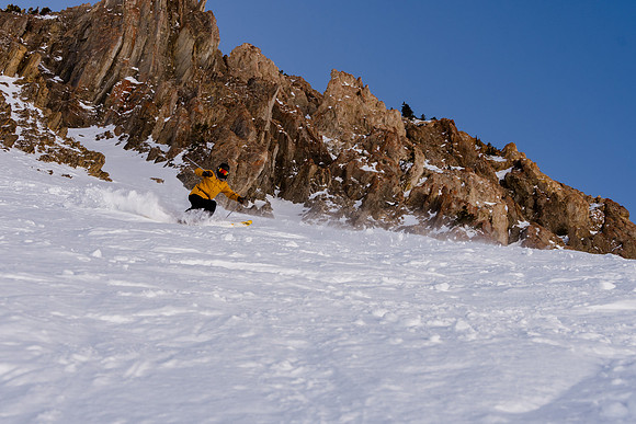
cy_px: 212
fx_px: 928
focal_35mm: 52
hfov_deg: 37.8
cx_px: 318
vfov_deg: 25.8
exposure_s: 1/640
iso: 160
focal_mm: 35
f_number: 8
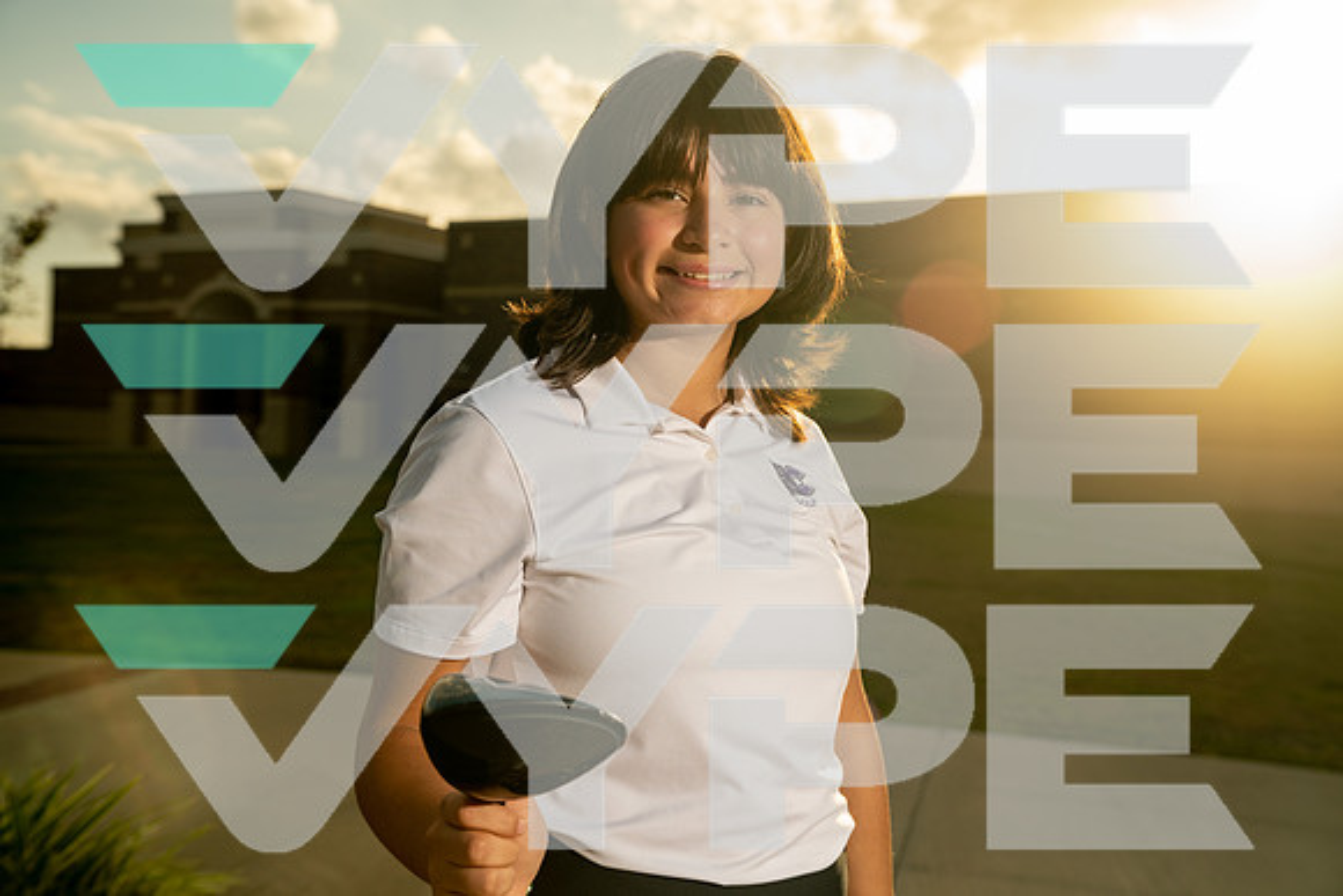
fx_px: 1642
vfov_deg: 30.5
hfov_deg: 44.5
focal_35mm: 44
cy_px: 448
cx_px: 672
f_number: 5
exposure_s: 1/250
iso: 200
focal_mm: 44
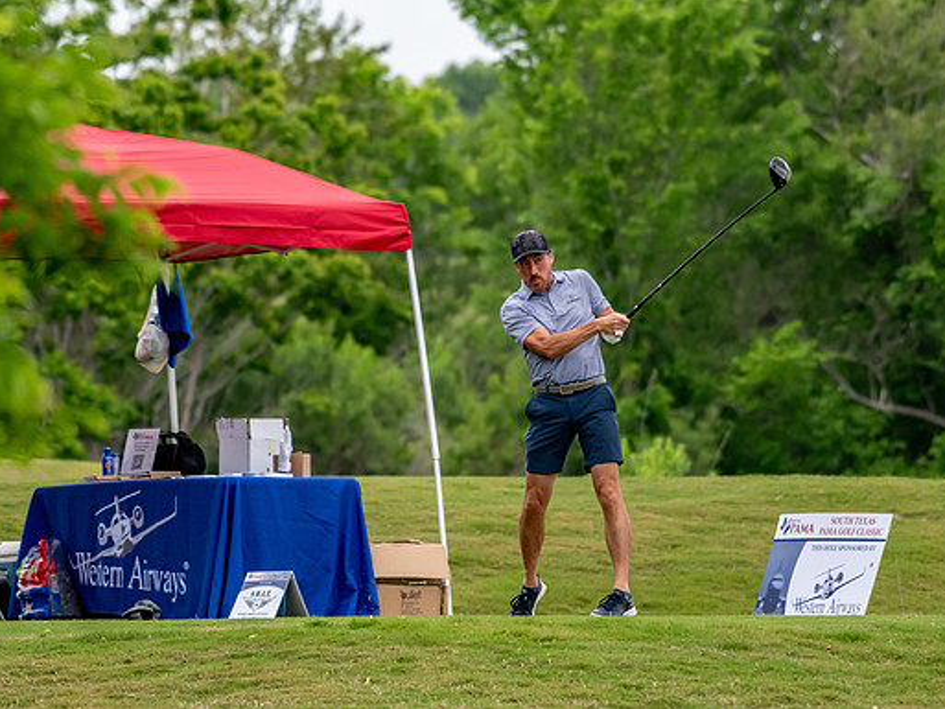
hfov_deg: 4.2
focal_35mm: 473
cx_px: 475
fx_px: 12916
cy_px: 354
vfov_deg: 3.1
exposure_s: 1/2000
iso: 1400
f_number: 5.6
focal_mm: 290
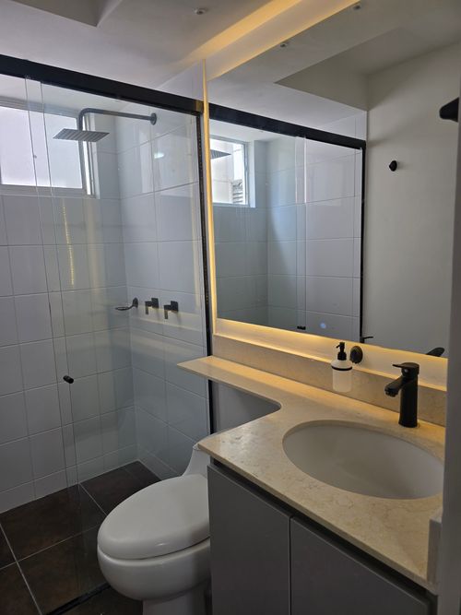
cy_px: 308
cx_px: 230
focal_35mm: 23
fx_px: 409
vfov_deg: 73.9
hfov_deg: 58.9
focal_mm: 6.3
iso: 16
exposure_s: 1/120
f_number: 1.7
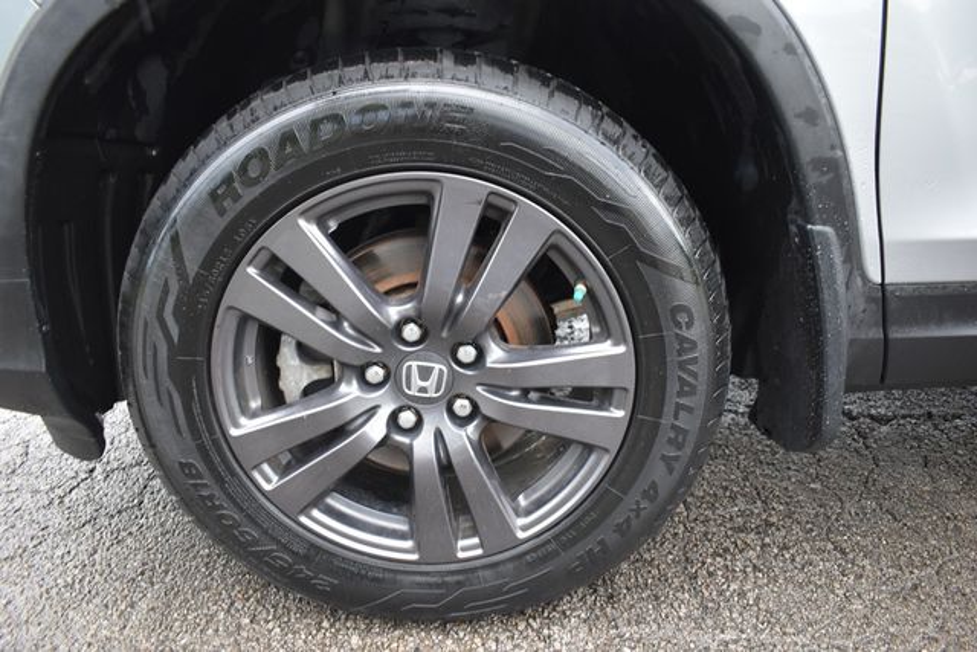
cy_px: 326
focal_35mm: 27
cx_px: 488
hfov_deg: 67.4
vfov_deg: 48.0
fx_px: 733
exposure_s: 1/200
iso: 800
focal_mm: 18
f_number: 3.5
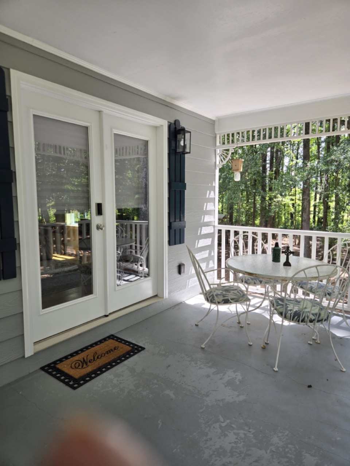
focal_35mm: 23
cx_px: 175
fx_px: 310
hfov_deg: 58.9
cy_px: 233
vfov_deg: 73.9
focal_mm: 5.4
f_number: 1.8
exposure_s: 1/180
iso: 32
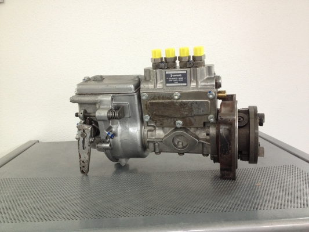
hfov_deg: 52.6
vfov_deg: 40.7
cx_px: 154
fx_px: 312
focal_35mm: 35
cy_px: 116
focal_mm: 4.28
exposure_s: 1/20
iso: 125
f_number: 2.4
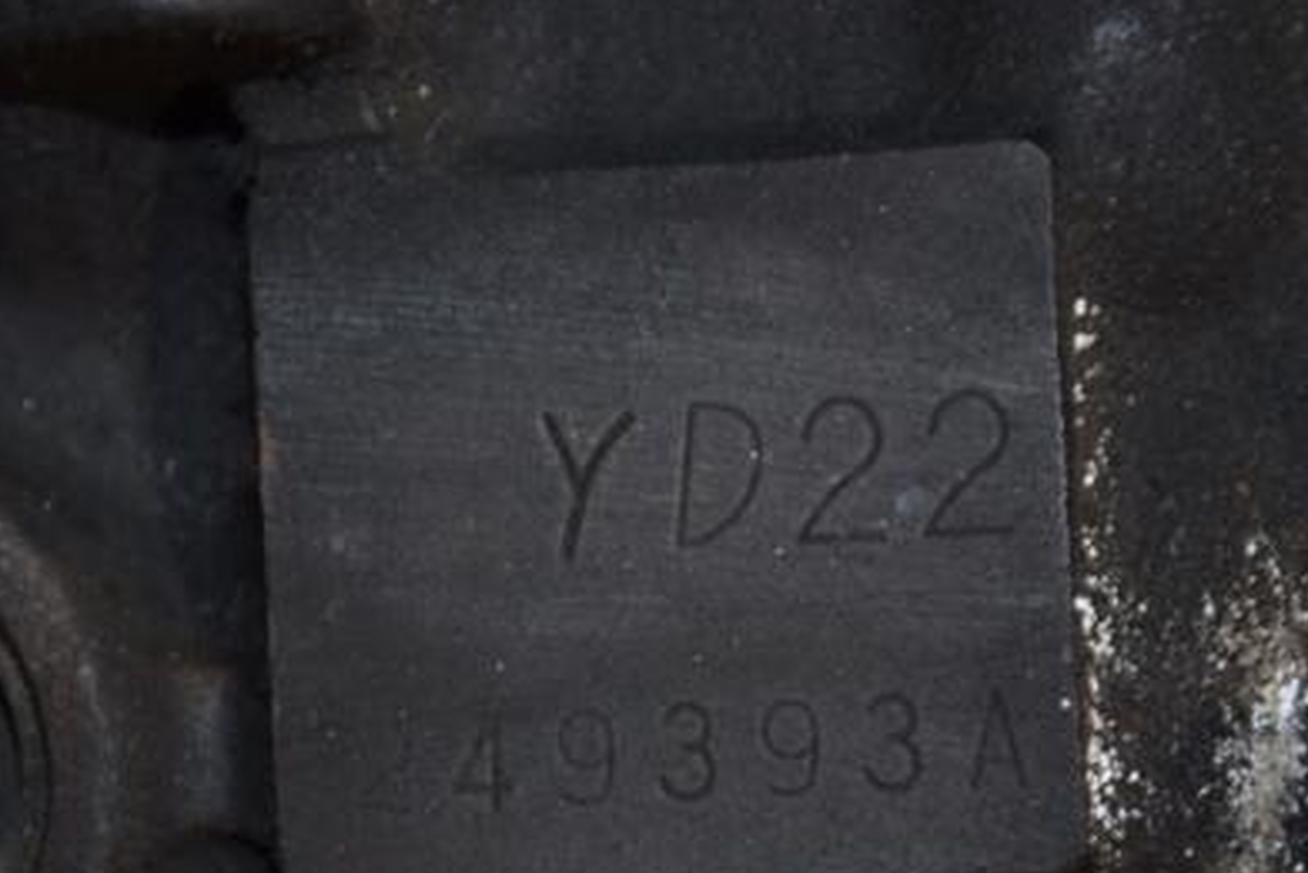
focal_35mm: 242
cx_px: 545
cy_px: 545
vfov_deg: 5.7
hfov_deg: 8.5
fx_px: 8787
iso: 800
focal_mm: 105
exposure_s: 1/60
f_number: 5.6
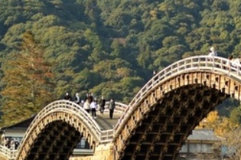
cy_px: 37
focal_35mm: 162
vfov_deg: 8.5
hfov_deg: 12.3
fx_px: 1080
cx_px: 317
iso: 200
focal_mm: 35
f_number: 2.2
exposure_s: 1/2500
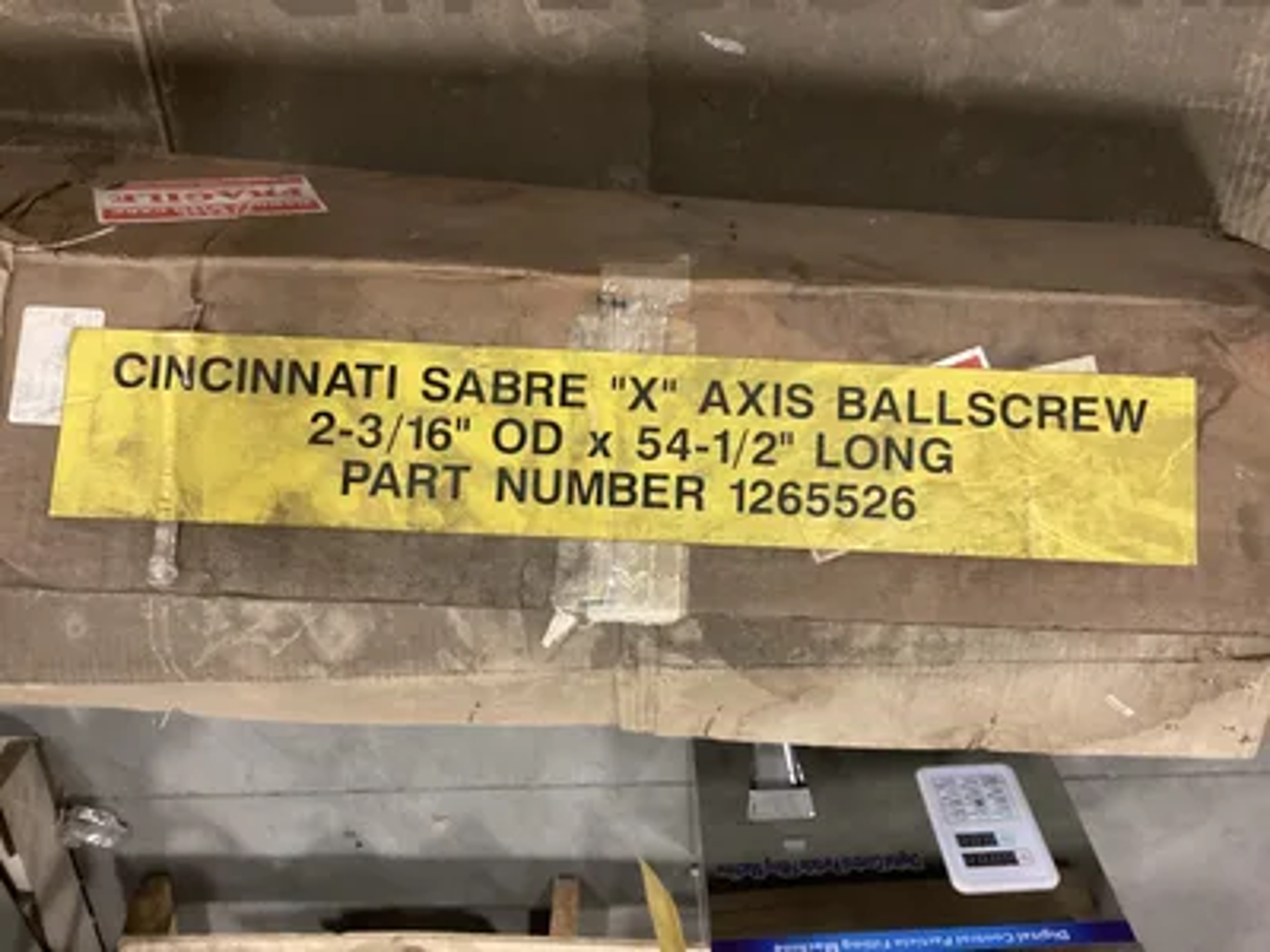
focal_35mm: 31
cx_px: 635
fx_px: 1137
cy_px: 476
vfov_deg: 45.4
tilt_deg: -62.2
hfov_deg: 58.4
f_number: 2.4
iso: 400
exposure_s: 1/40
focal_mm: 3.3
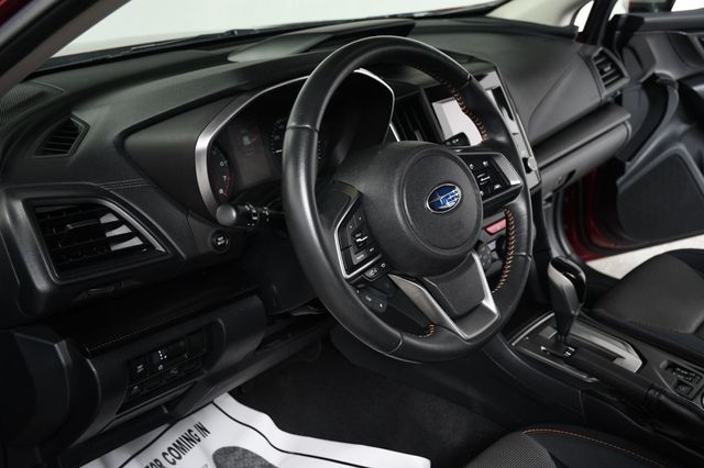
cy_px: 234
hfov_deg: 49.6
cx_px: 352
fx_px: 762
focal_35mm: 39
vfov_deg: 34.2
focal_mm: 26
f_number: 4.5
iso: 100
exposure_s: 1/160
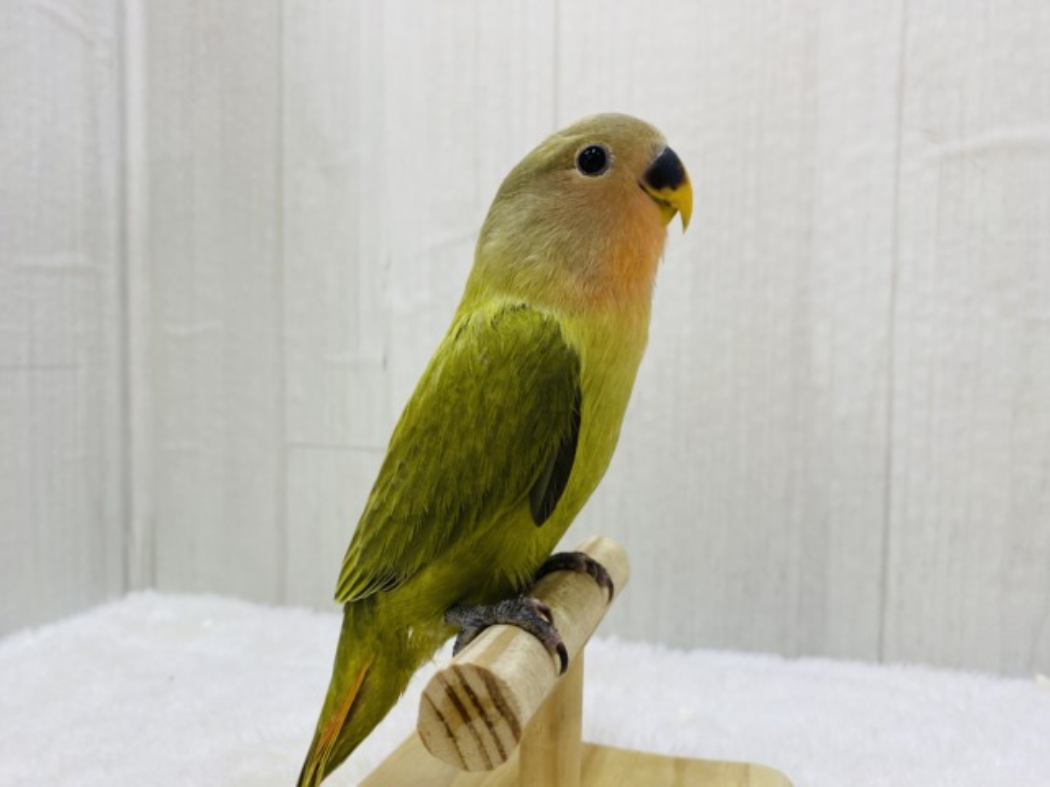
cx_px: 525
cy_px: 394
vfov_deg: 54.9
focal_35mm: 25
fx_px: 758
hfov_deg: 69.4
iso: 64
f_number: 1.8
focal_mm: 4.25
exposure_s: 1/100
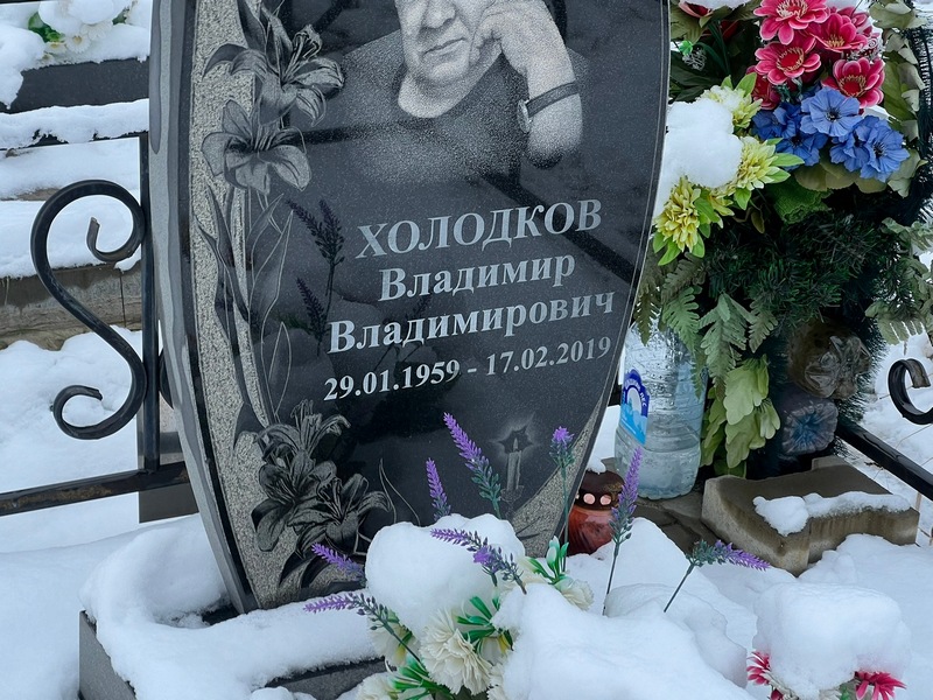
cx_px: 466
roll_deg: +0.2
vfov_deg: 19.1
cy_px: 350
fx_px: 2075
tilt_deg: -27.4
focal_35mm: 77
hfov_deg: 25.3
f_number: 2.8
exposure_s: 1/99
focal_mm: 9
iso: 32
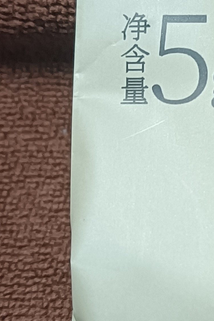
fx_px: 1016
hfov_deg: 11.5
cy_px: 140
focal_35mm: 114
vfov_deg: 17.9
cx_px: 336
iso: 697
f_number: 1.9
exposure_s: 1/33.3
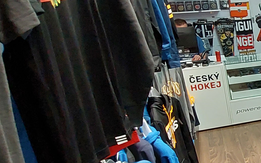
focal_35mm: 53
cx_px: 418
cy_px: 89
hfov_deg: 25.3
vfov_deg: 24.4
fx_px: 377
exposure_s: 1/50
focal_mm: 1.74
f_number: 2.2
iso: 125
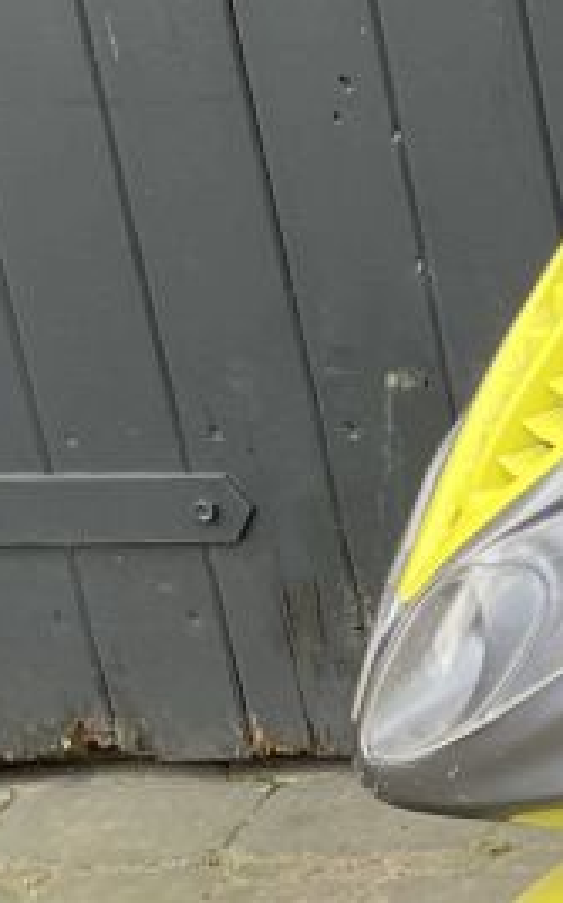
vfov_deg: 14.5
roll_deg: +3.5
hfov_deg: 7.9
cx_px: 1669
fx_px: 3543
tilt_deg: -21.7
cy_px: 573
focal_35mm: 144
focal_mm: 4.2
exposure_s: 1/121
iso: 40
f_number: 1.6
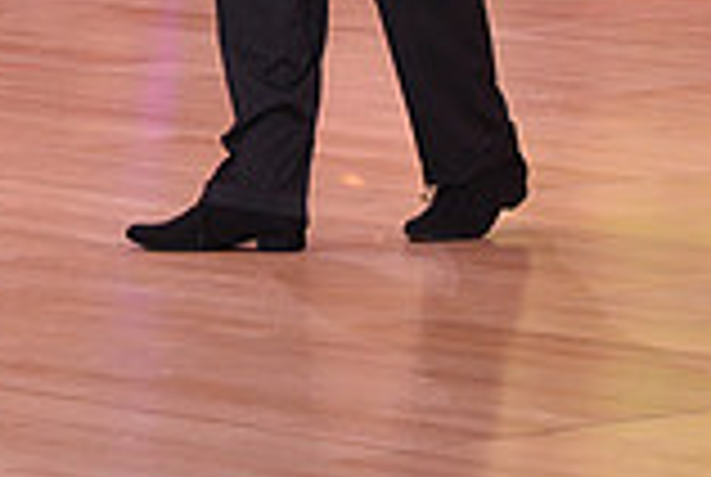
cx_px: -166
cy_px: -349
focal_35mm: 402
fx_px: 7954
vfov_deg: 3.4
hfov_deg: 5.1
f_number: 5
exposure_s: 1/250
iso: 1600
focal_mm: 110
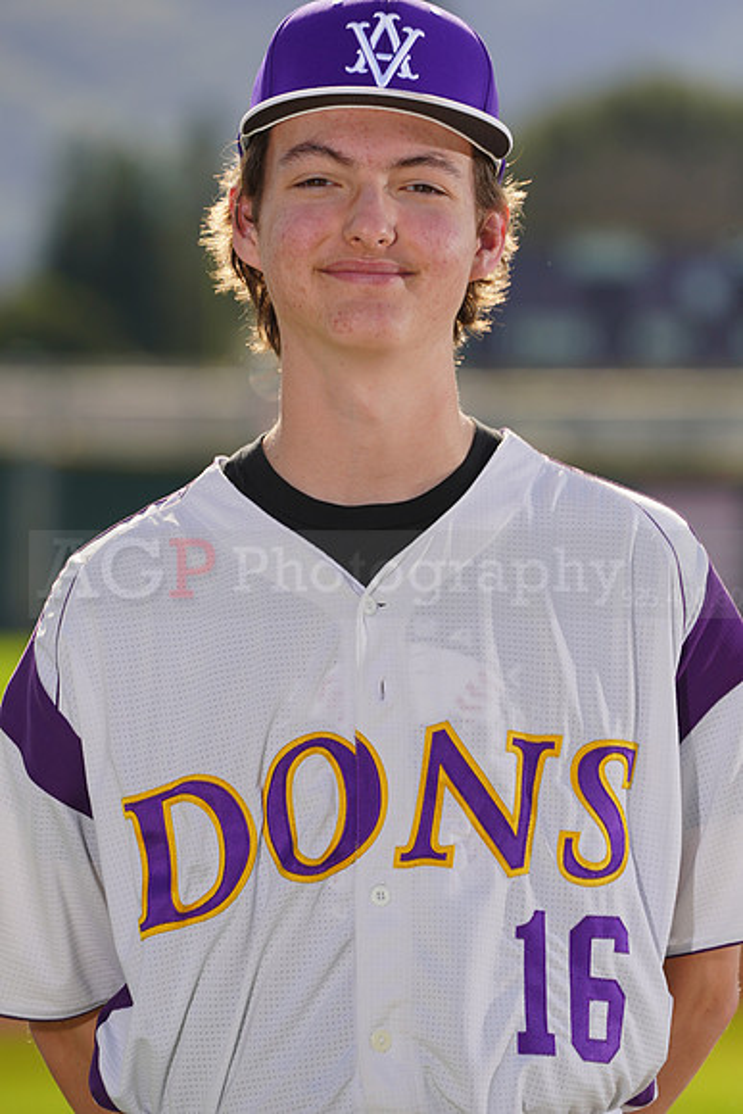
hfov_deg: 4.0
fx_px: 10766
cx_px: 372
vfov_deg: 5.9
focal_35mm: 348
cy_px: 557
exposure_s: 1/250
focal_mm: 348
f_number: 9
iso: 100
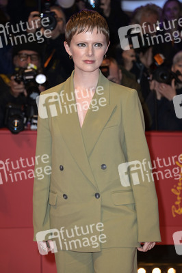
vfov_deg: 16.4
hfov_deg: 10.9
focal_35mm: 125
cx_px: 91
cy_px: 136
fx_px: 949
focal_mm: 125
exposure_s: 1/200
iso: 1000
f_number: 5.6
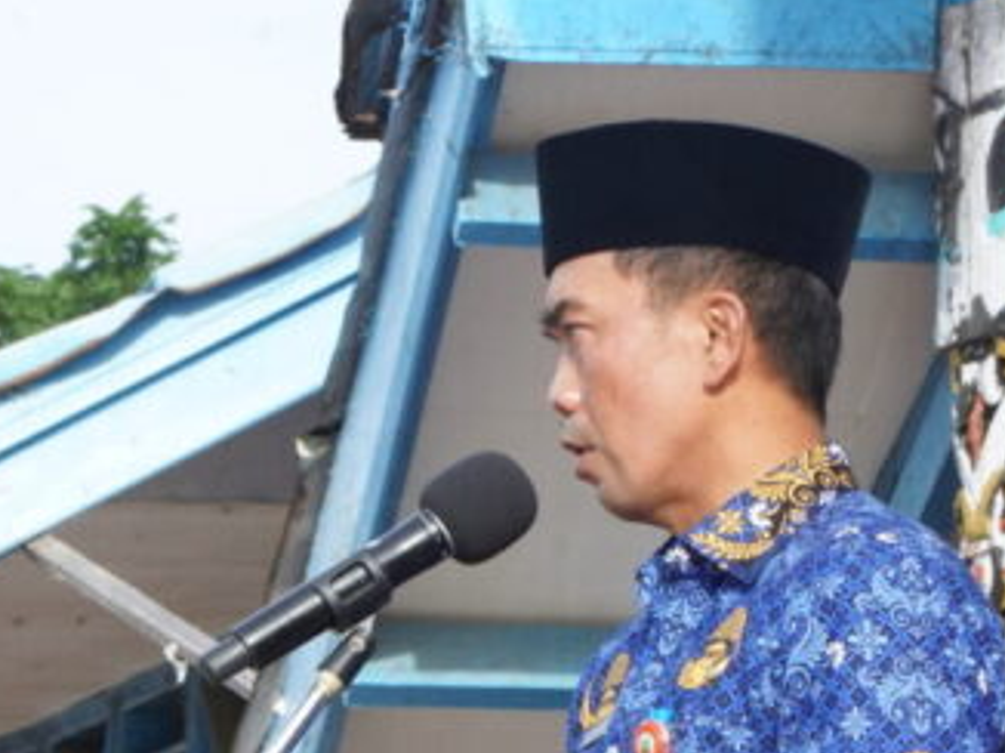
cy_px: 583
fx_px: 10361
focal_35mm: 357
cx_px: 407
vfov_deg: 4.2
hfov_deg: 5.6
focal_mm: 105
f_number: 18
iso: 640
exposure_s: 1/100
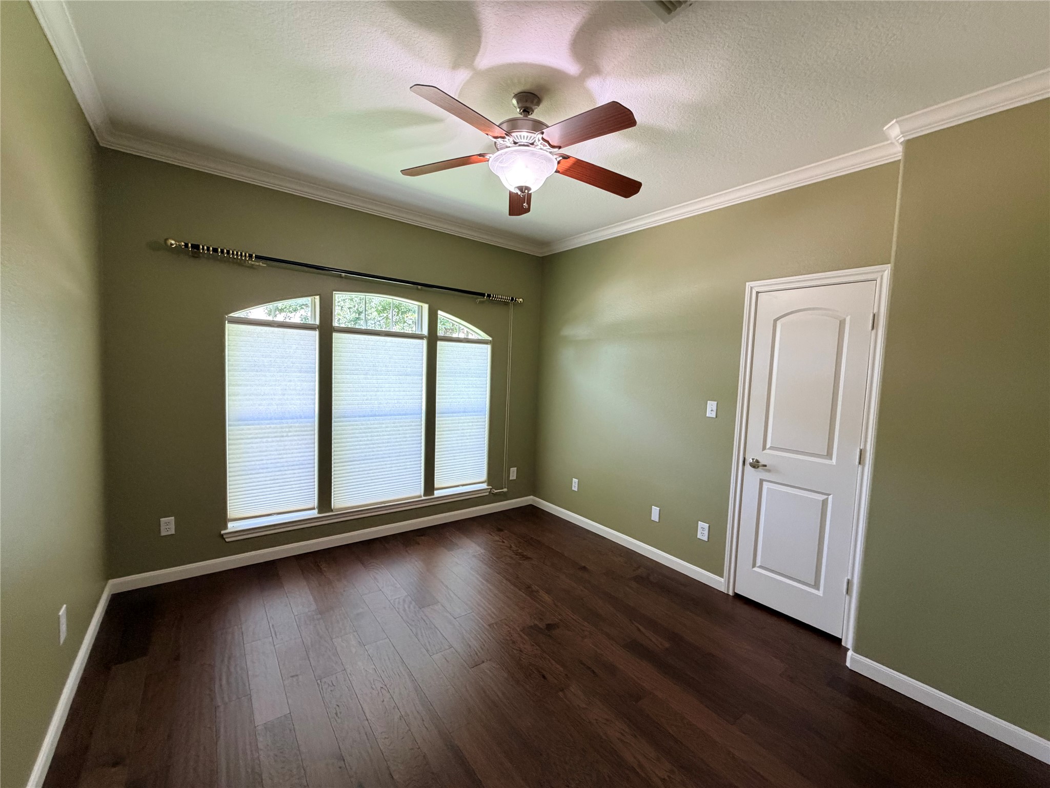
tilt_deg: -3.0
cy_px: 394
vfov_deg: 85.7
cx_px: 525
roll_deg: -3.5
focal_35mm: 14
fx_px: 425
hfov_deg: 102.1
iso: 250
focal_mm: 2.22
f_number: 2.2
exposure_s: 1/60
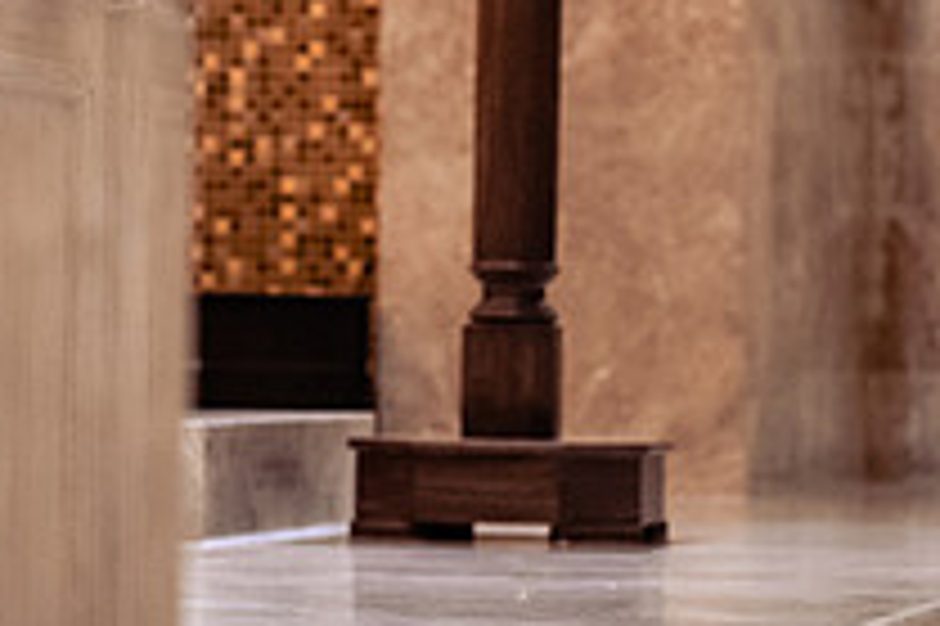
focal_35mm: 246
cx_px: 287
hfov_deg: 8.4
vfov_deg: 5.6
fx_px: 6418
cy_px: -31
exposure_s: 1/125
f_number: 3.5
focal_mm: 70
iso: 2500
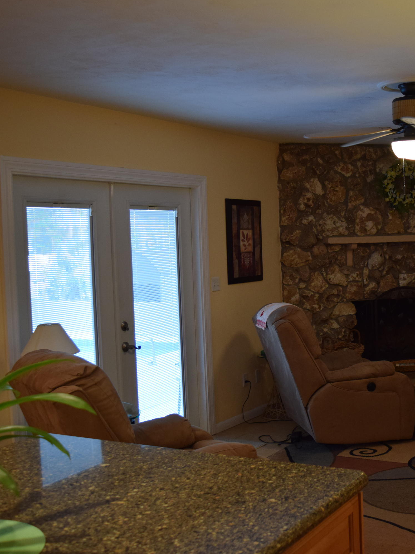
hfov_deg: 30.7
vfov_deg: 41.5
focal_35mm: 46
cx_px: 350
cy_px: 276
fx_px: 731
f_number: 4
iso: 720
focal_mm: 21
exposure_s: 1/60
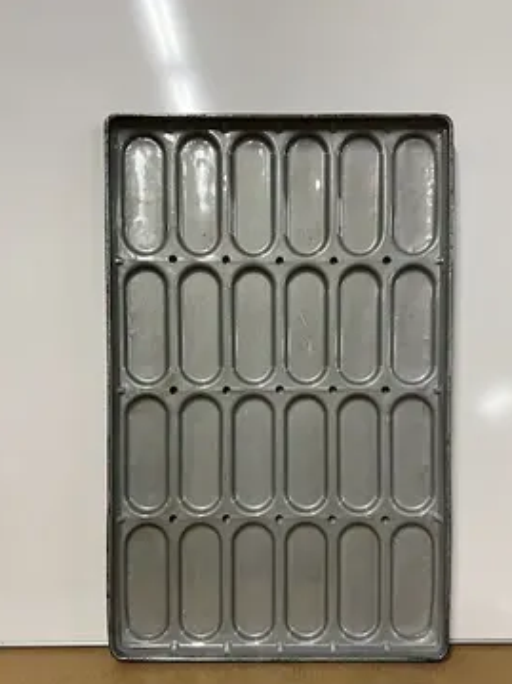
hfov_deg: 48.1
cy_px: 373
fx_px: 572
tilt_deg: -12.9
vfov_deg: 61.6
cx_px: 282
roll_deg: +0.5
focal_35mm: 29
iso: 160
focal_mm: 5.7
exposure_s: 1/60
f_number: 1.5
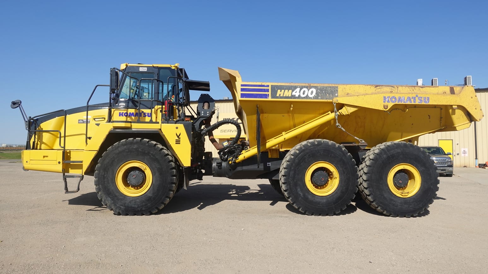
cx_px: 247
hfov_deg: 71.9
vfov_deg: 44.4
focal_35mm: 26
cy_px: 130
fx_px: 336
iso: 125
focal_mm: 9.4
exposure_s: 1/640
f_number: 5.6
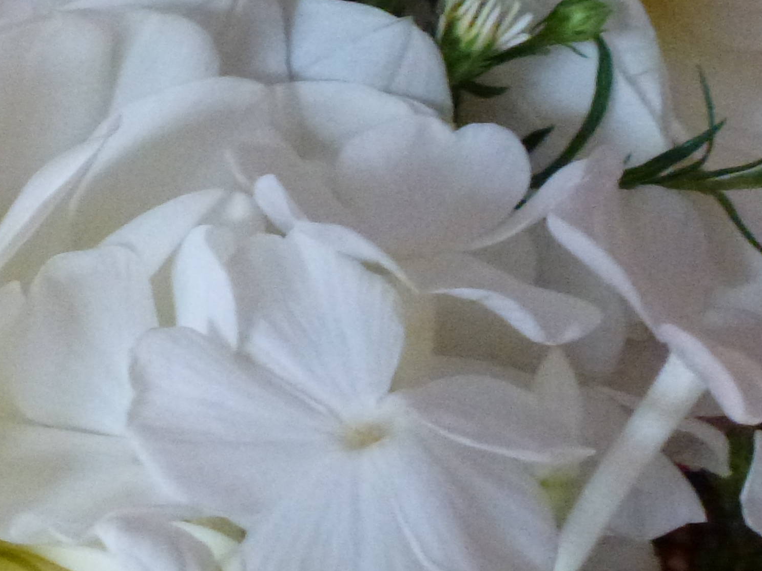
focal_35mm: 96
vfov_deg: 15.3
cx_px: -267
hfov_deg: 18.8
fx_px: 2113
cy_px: 74
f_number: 3.6
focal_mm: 5.9
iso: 800
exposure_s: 1/40
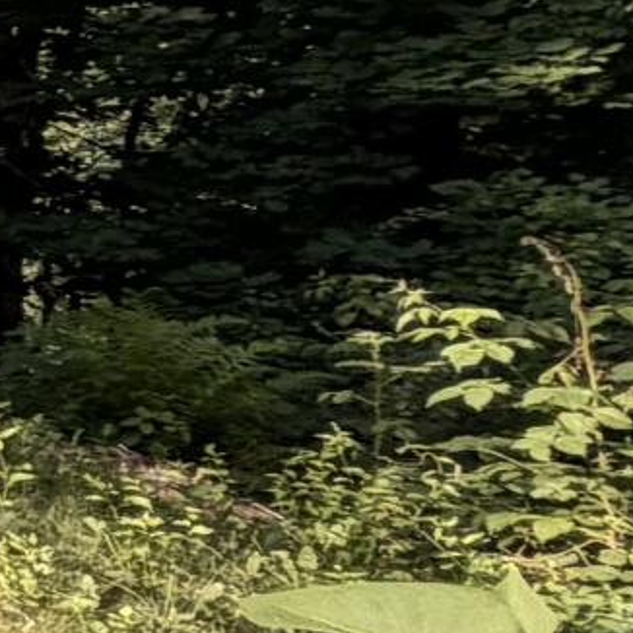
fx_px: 2359
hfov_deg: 7.1
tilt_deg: -0.1
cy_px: 8
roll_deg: +0.9
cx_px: -2237
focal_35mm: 114
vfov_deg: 15.0
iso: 40
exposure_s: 1/241
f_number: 2.2
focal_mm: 2.22
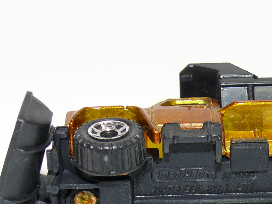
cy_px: 164
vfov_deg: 9.4
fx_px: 1242
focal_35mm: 158
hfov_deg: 12.5
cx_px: 210
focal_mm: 11.8
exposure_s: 1/30
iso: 100
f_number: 4
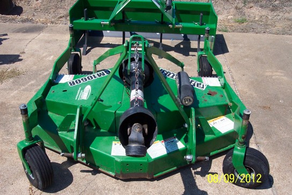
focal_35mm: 38
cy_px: 98
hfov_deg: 50.7
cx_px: 146
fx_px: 308
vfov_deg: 35.1
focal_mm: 8
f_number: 4.8
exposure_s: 1/700
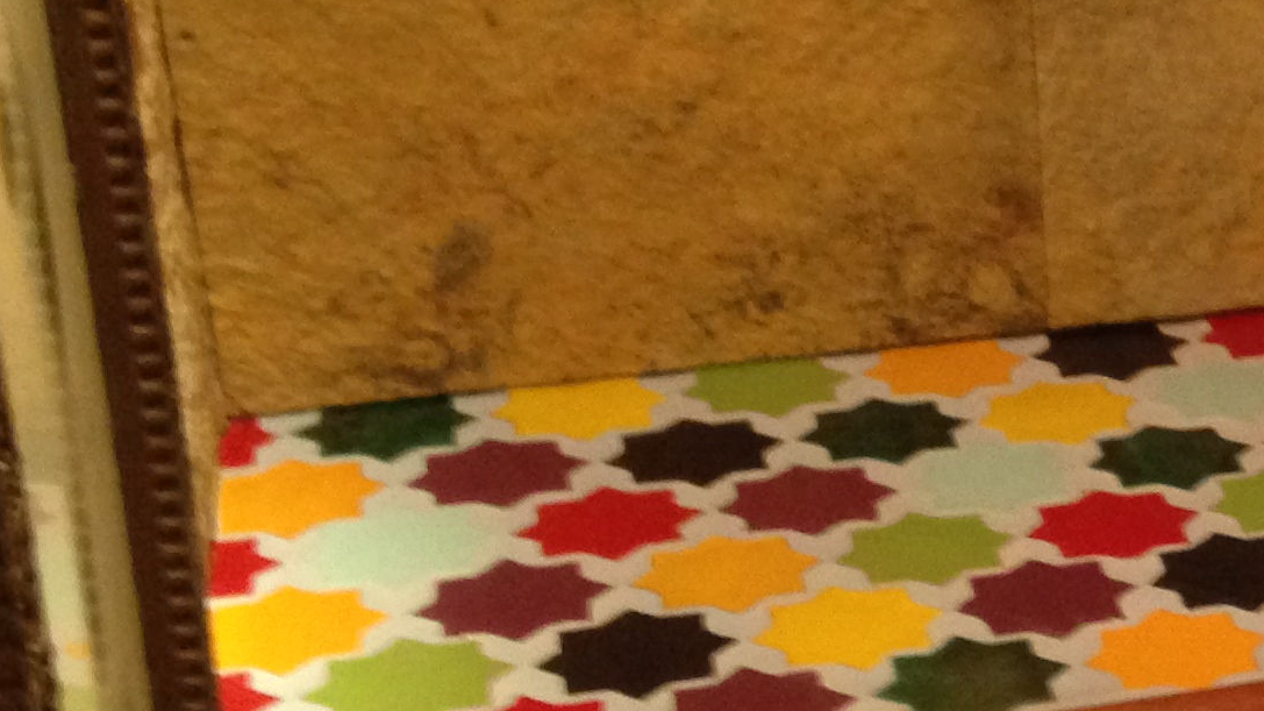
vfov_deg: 11.2
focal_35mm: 108
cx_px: 1728
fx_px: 3619
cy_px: 478
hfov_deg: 18.2
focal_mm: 4.12
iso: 250
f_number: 2.4
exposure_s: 1/20
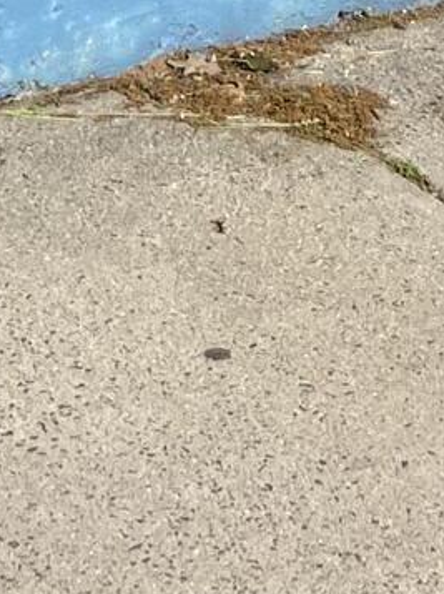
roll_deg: -2.4
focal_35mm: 168
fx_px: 2878
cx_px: -100
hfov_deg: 8.7
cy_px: -1308
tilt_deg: +1.7
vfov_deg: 9.0
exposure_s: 1/2309
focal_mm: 5.1
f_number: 1.6
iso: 50
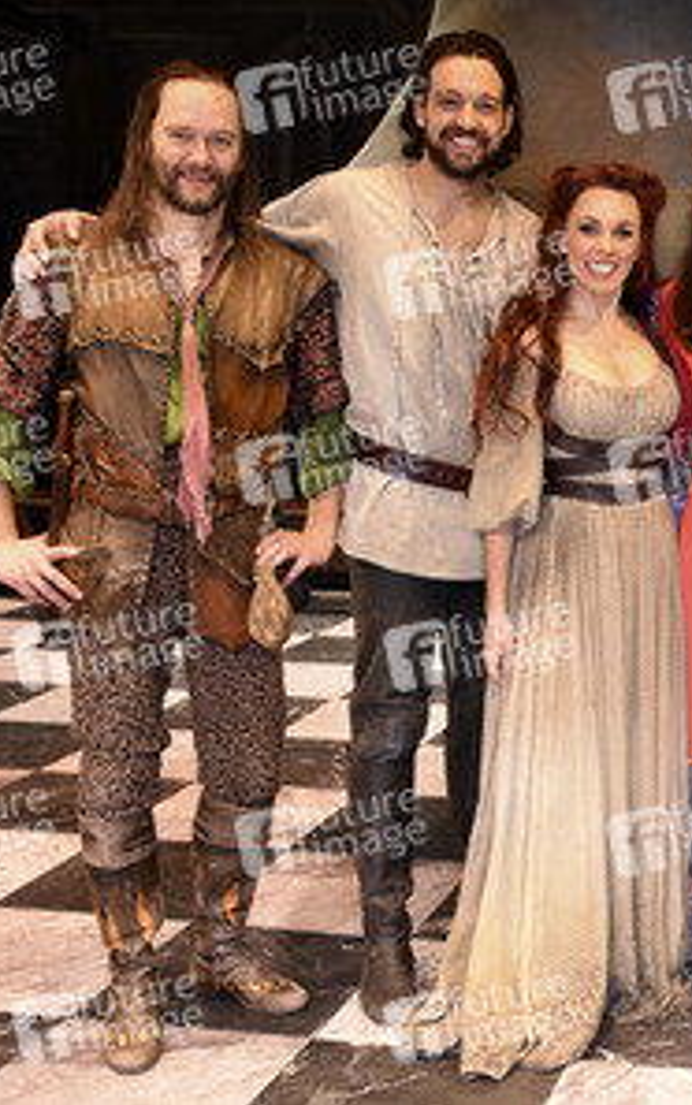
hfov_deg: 23.8
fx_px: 1537
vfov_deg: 39.6
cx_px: 753
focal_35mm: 51
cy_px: 554
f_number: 6.3
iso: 1600
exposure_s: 1/60
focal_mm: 22
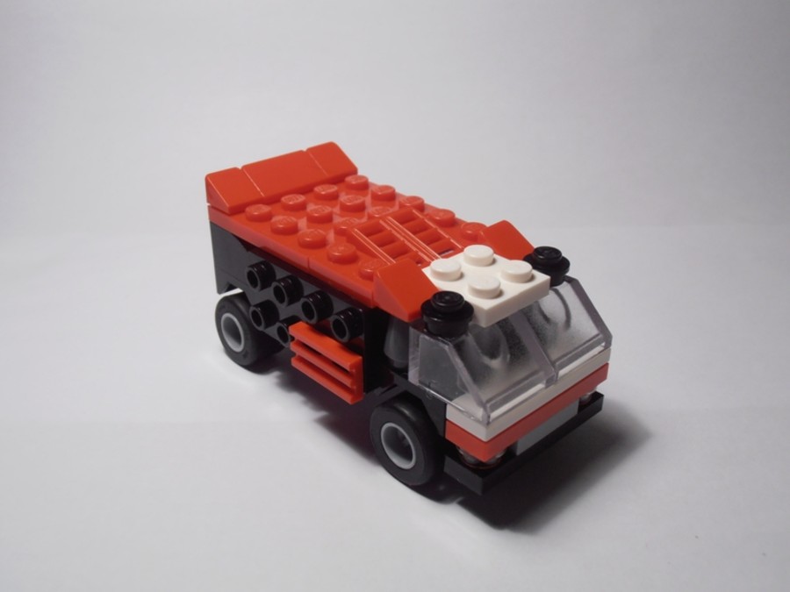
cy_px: 296
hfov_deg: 50.1
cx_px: 395
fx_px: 844
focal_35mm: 37
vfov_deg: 38.7
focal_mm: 6.61
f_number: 3.9
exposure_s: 1/40
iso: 80
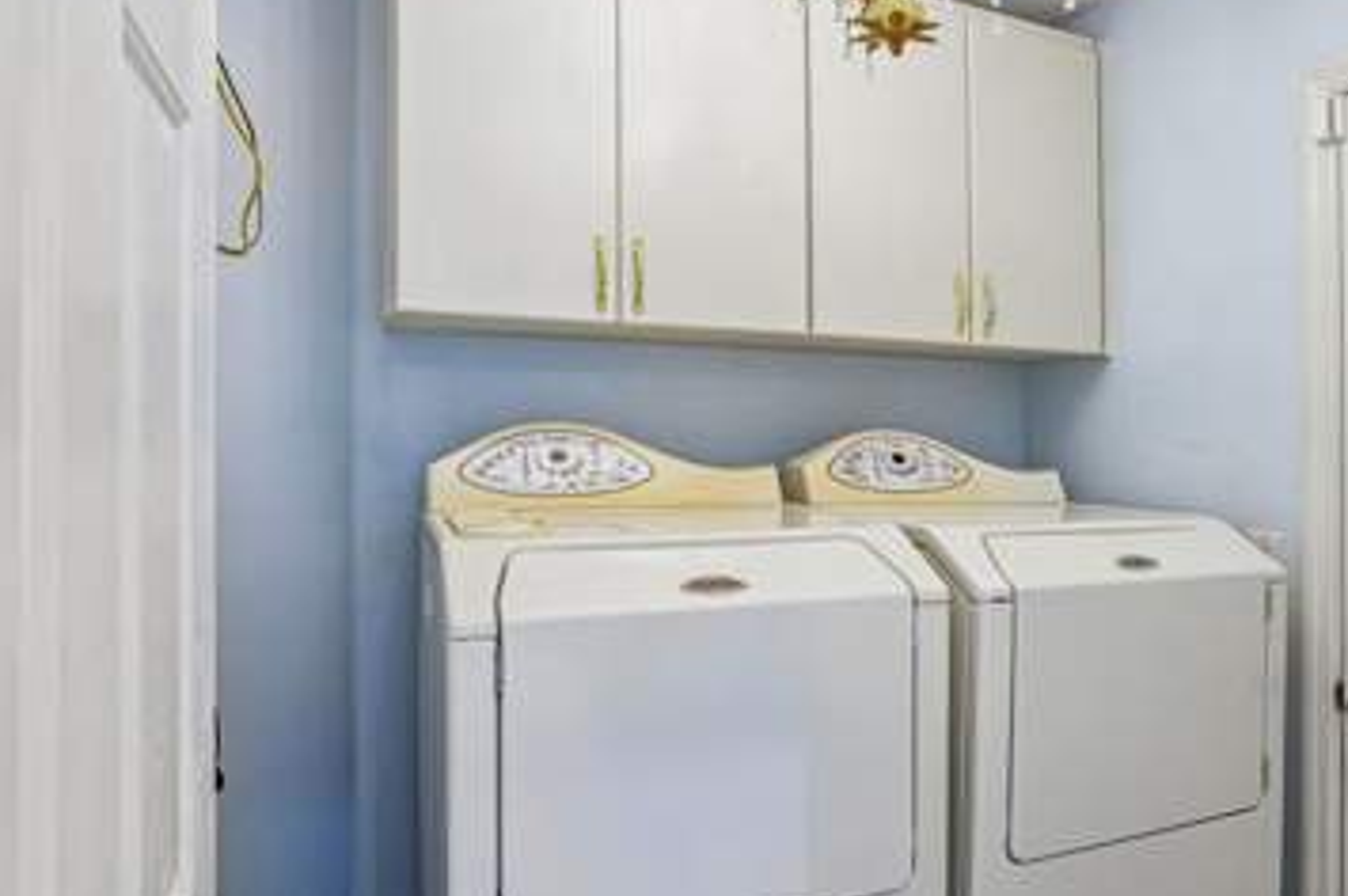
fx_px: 860
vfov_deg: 55.0
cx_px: 771
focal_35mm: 23
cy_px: 431
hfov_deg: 75.7
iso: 160
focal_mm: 17
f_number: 8
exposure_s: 1/4
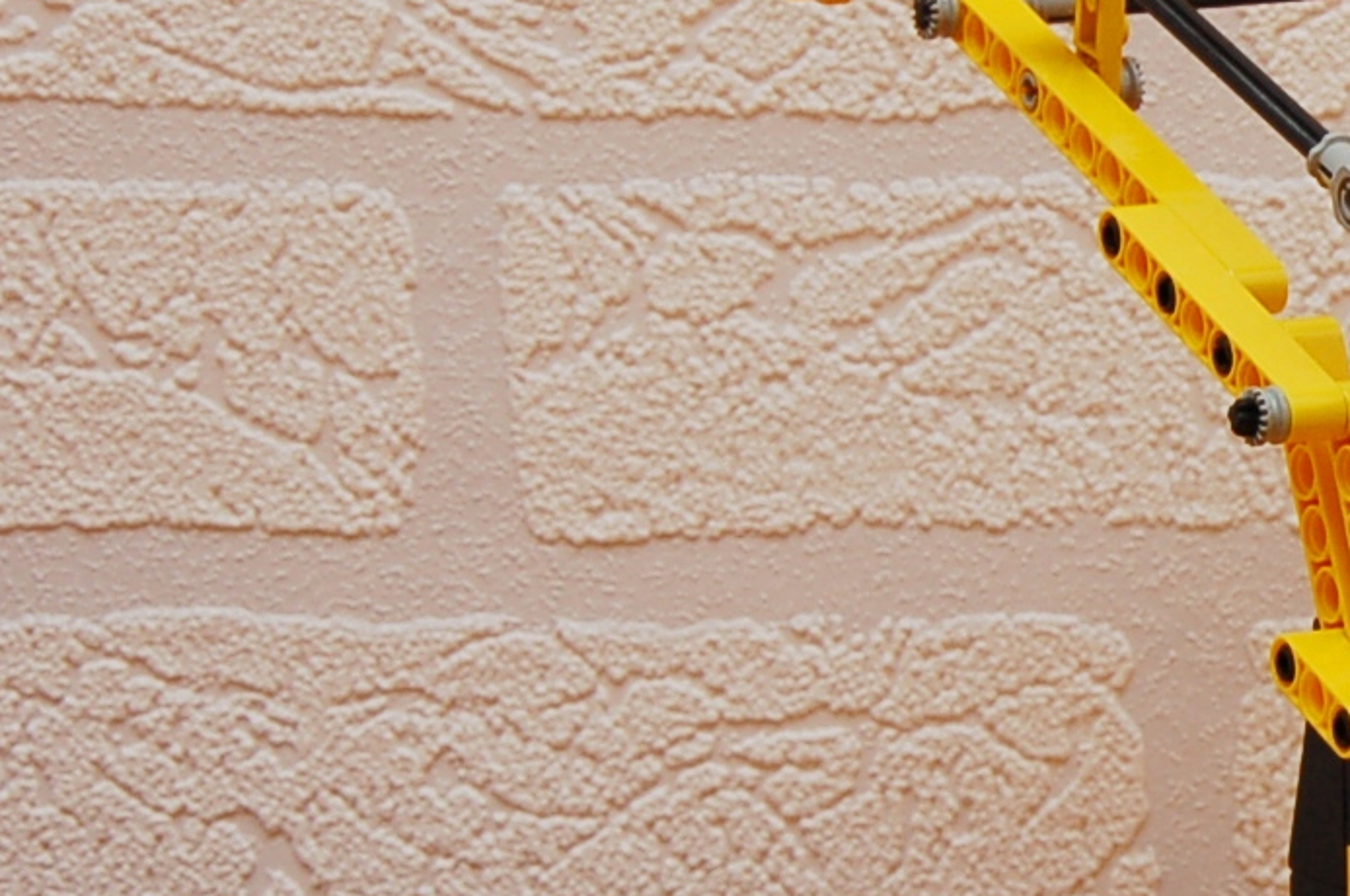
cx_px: 2028
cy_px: 711
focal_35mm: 244
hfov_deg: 8.3
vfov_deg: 5.6
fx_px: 9137
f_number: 11
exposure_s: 1/60
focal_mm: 50
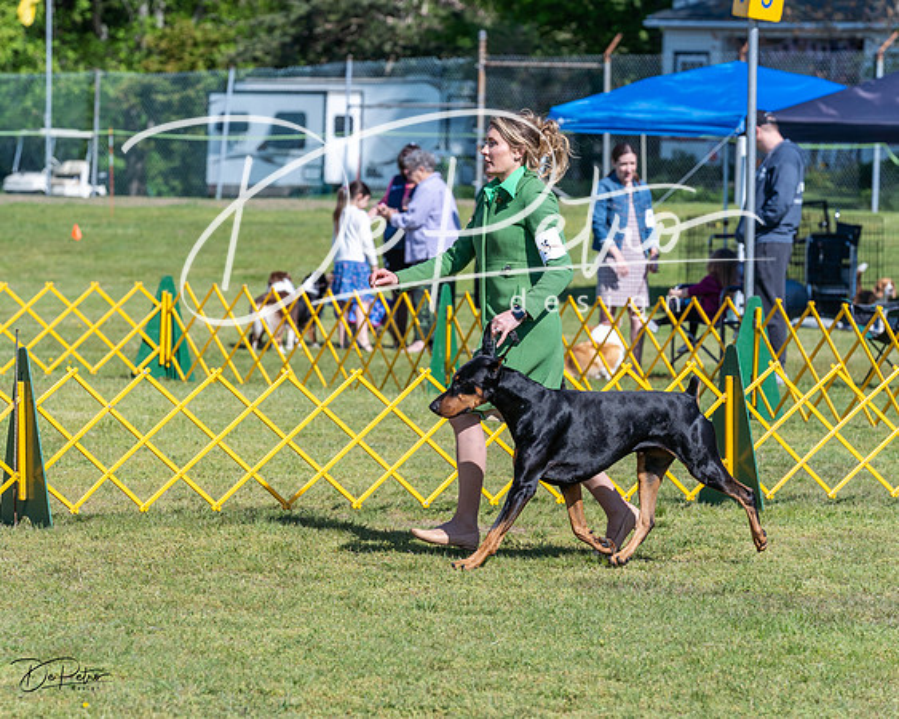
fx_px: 5272
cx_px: 431
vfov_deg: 7.8
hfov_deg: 9.7
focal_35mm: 198
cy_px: 360
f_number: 6.3
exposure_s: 1/1250
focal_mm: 176
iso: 320
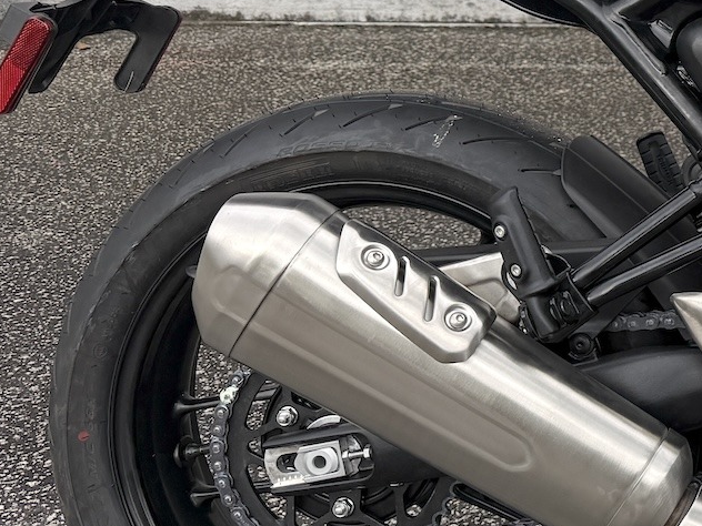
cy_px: -28
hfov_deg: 21.1
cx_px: 1095
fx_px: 1541
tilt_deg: -12.0
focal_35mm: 76
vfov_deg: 18.7
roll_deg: -2.2
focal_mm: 6.76
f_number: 1.78
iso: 80
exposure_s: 1/931
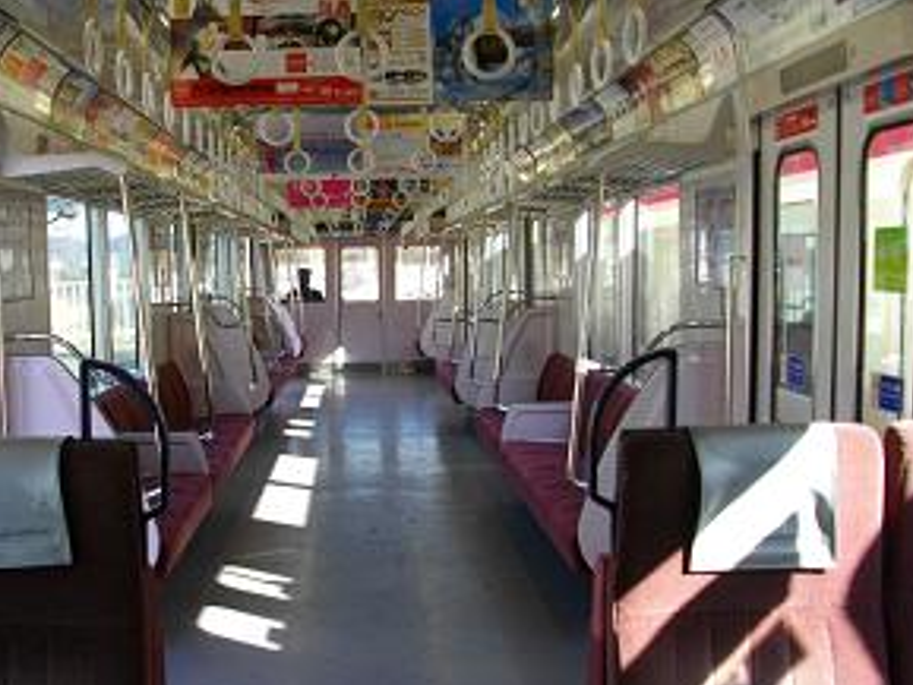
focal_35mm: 43
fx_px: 1135
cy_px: 407
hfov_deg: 43.6
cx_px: 359
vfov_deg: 33.5
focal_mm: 5.7
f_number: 2.9
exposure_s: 1/125
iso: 102
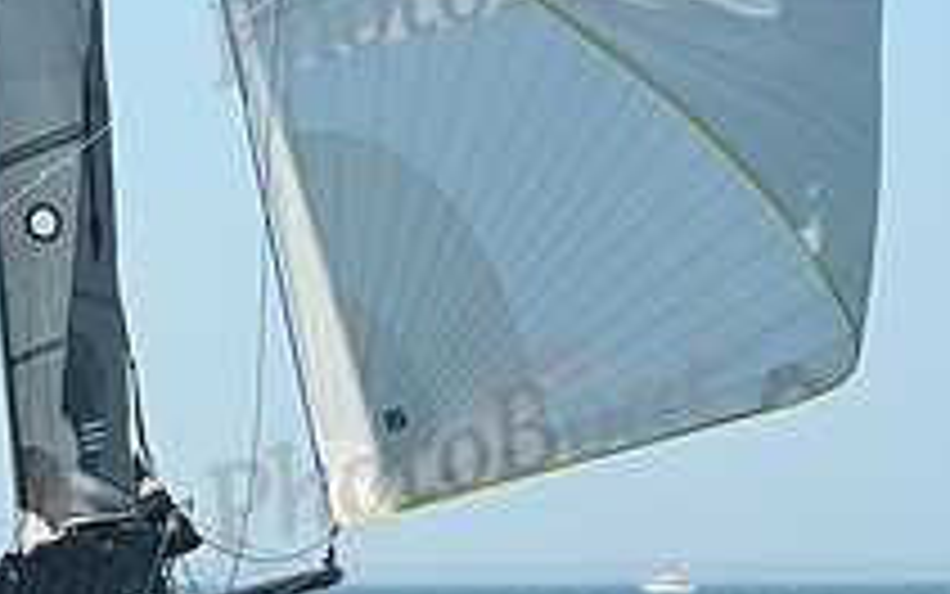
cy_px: 268
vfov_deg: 4.8
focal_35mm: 275
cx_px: -23
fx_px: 7122
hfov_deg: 7.6
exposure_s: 1/1000
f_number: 7.1
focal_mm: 98
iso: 320
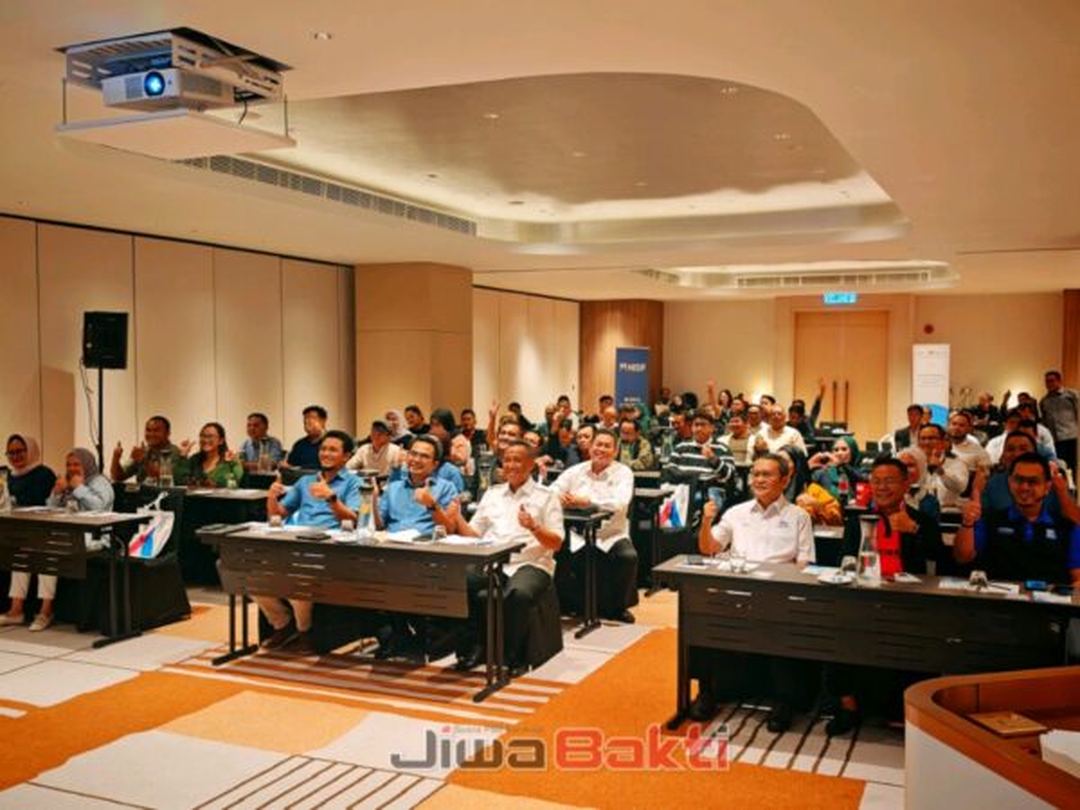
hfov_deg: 54.0
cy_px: 405
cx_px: 540
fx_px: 1061
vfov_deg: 41.8
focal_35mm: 34
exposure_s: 1/213
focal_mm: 6.83
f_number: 2
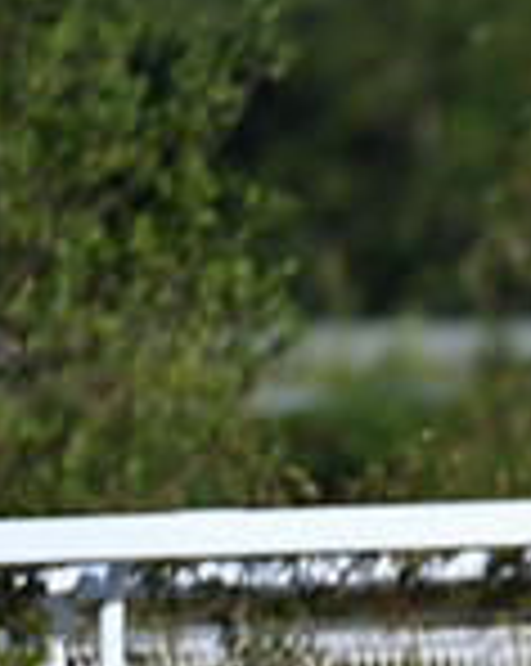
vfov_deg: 1.5
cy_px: 785
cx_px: 1224
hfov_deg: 1.2
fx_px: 26122
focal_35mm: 1327
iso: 200
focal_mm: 360
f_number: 4.5
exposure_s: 1/1600
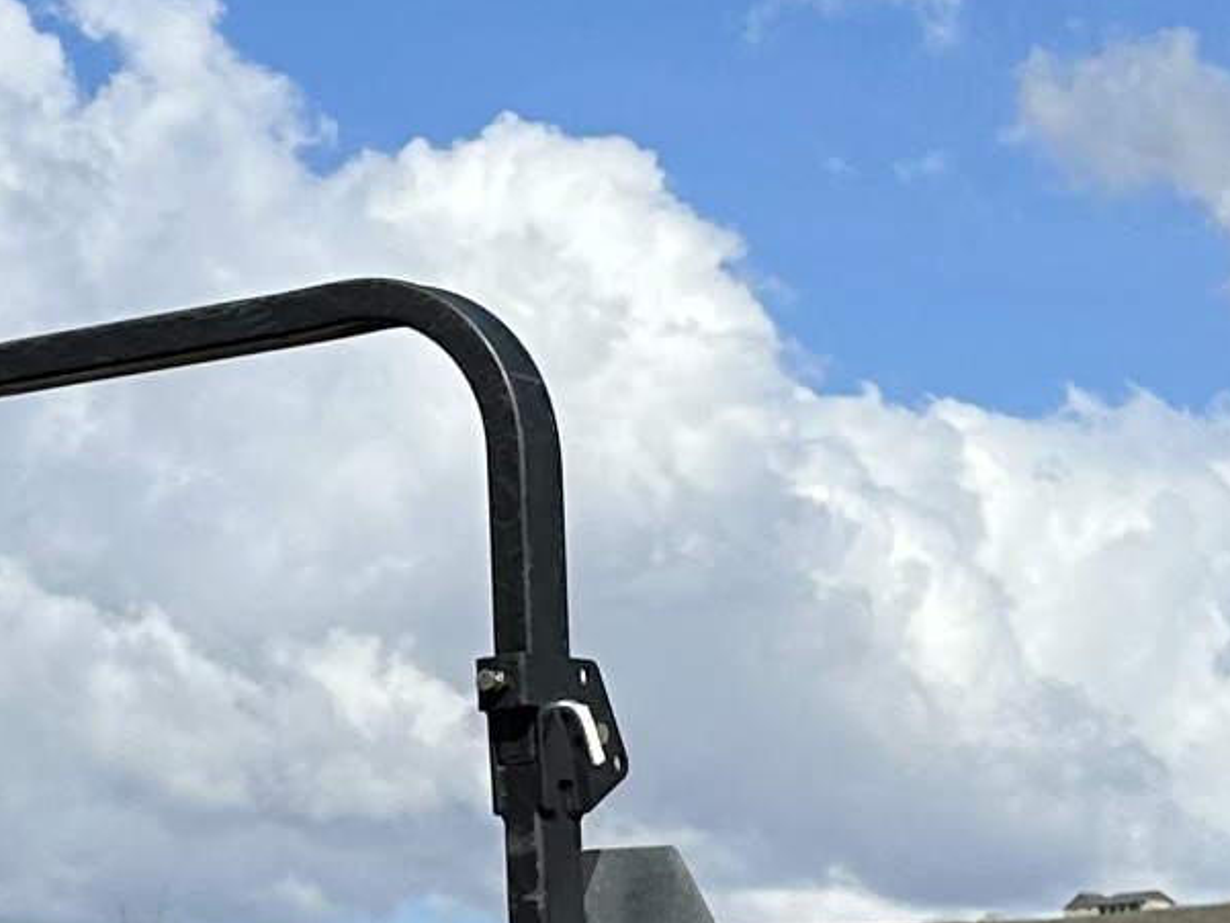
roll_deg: +0.3
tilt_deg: +3.5
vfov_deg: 9.1
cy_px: 1091
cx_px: -399
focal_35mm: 161
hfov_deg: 11.9
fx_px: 5722
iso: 80
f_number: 1.78
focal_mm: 6.86
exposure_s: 1/6211
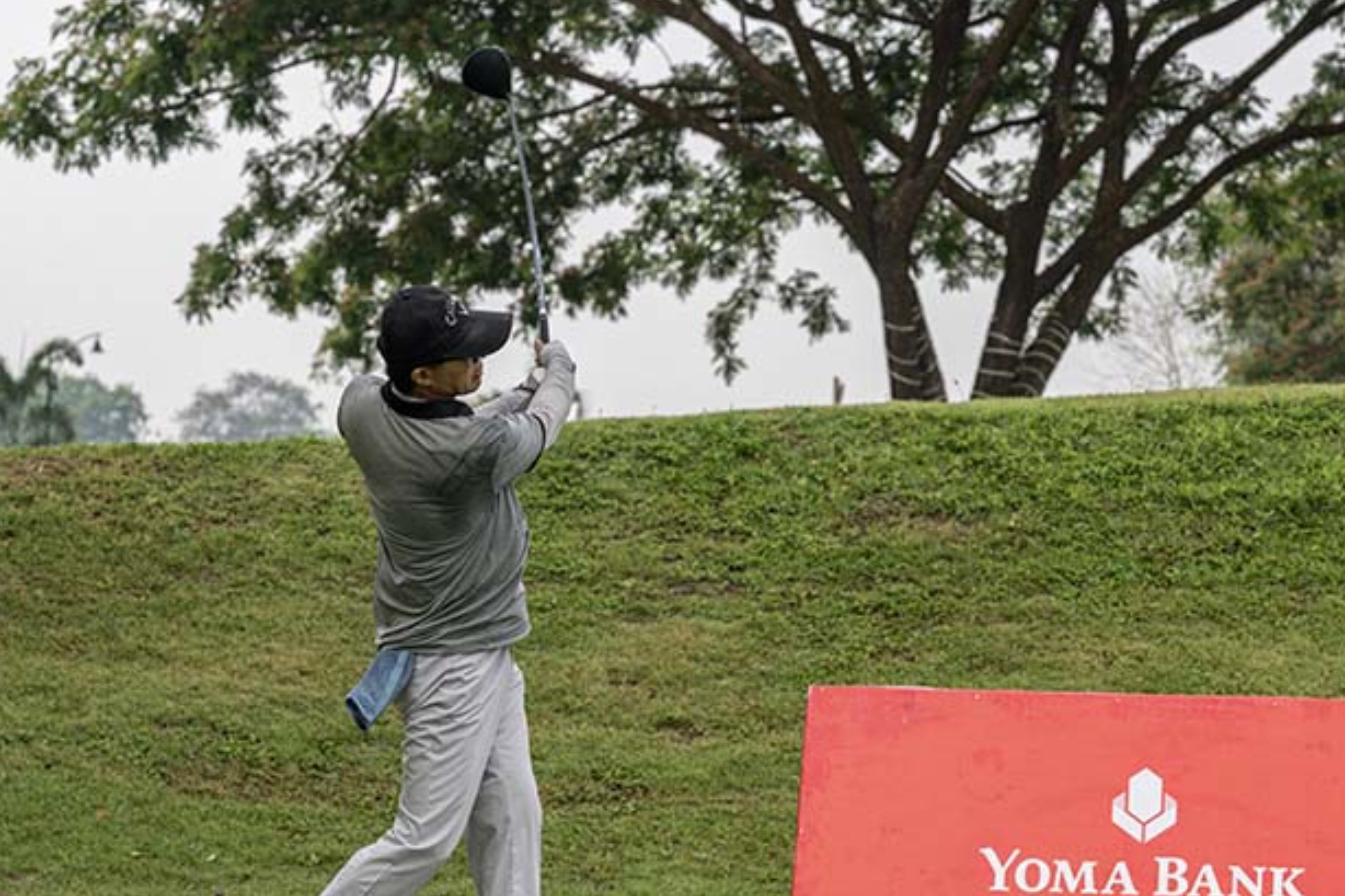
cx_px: 727
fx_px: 4146
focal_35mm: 111
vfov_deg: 12.3
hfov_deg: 18.4
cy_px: 618
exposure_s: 1/2500
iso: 1600
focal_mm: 71
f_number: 5
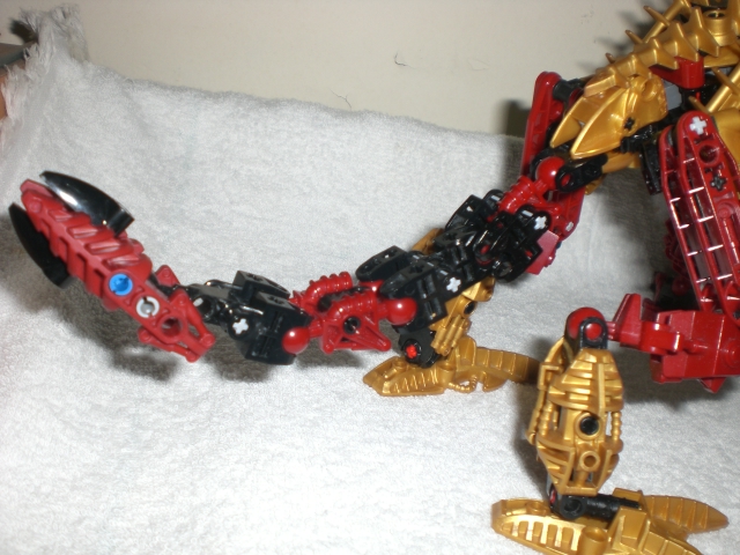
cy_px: 278
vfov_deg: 37.7
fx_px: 812
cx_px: 370
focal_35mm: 38
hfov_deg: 49.0
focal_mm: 6.3
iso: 50
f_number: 3.1
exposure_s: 1/60
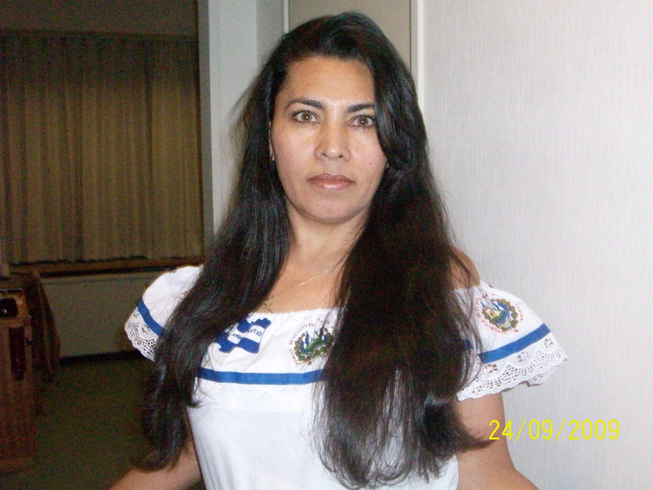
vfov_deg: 34.3
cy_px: 245
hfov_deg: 44.8
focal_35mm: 42
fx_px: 792
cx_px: 326
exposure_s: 1/73.6
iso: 800
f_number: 3.2
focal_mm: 7.1
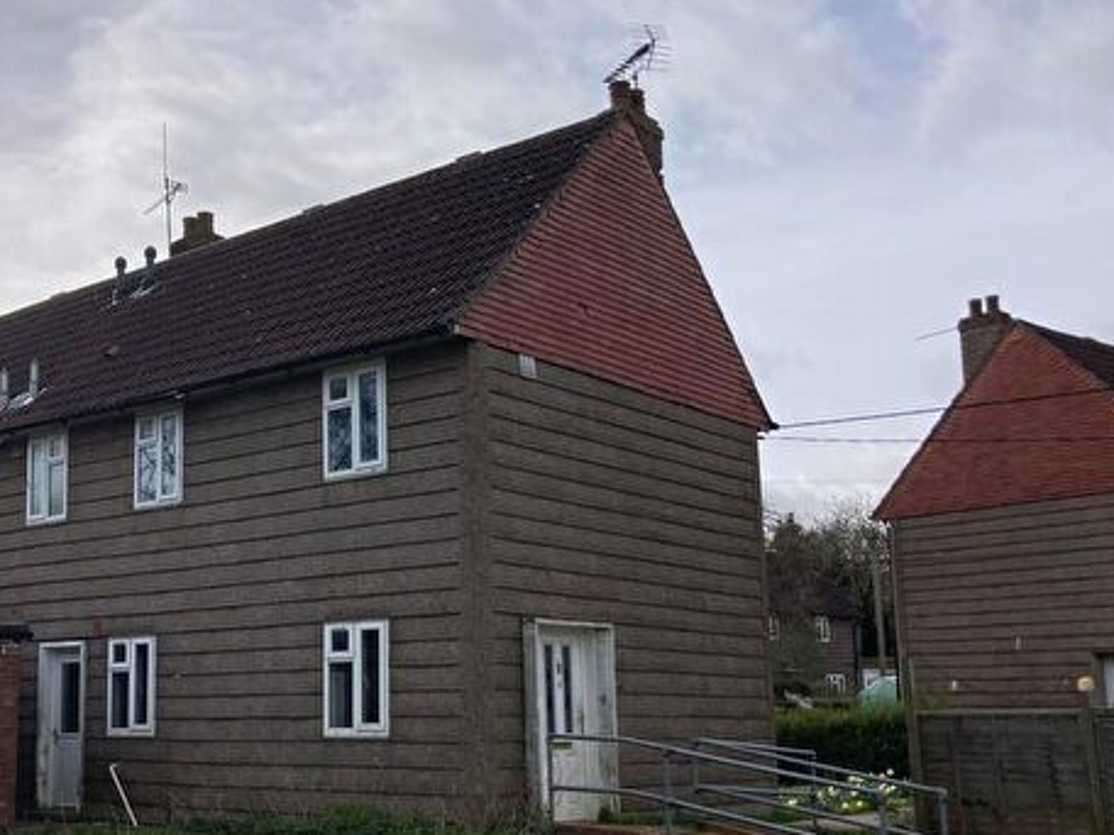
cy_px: 470
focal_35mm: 43
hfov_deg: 43.3
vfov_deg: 33.6
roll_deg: -1.6
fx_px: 1384
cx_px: 381
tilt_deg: +10.5
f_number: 1.8
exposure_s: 1/4367
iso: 20
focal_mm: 3.99
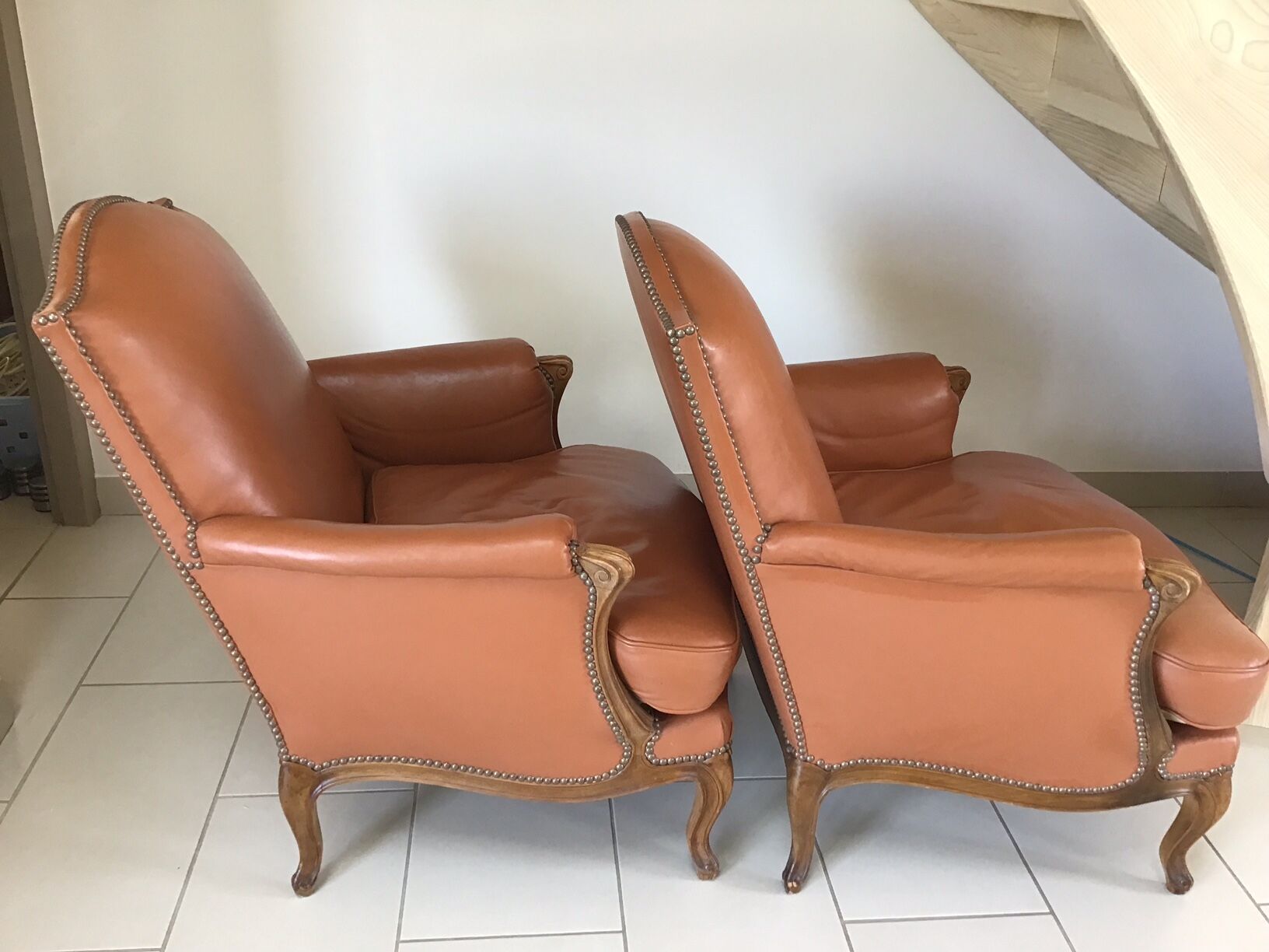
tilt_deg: -24.6
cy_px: 476
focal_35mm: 31
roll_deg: -2.0
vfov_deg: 45.4
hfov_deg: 58.4
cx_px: 634
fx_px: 1136
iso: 64
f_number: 2.4
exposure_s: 1/33
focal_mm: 3.3
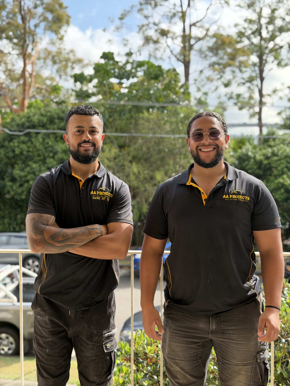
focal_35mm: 48
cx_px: 145
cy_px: 193
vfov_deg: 39.7
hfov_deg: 30.3
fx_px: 536
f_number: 1.78
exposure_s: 1/1149
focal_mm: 6.76
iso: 100
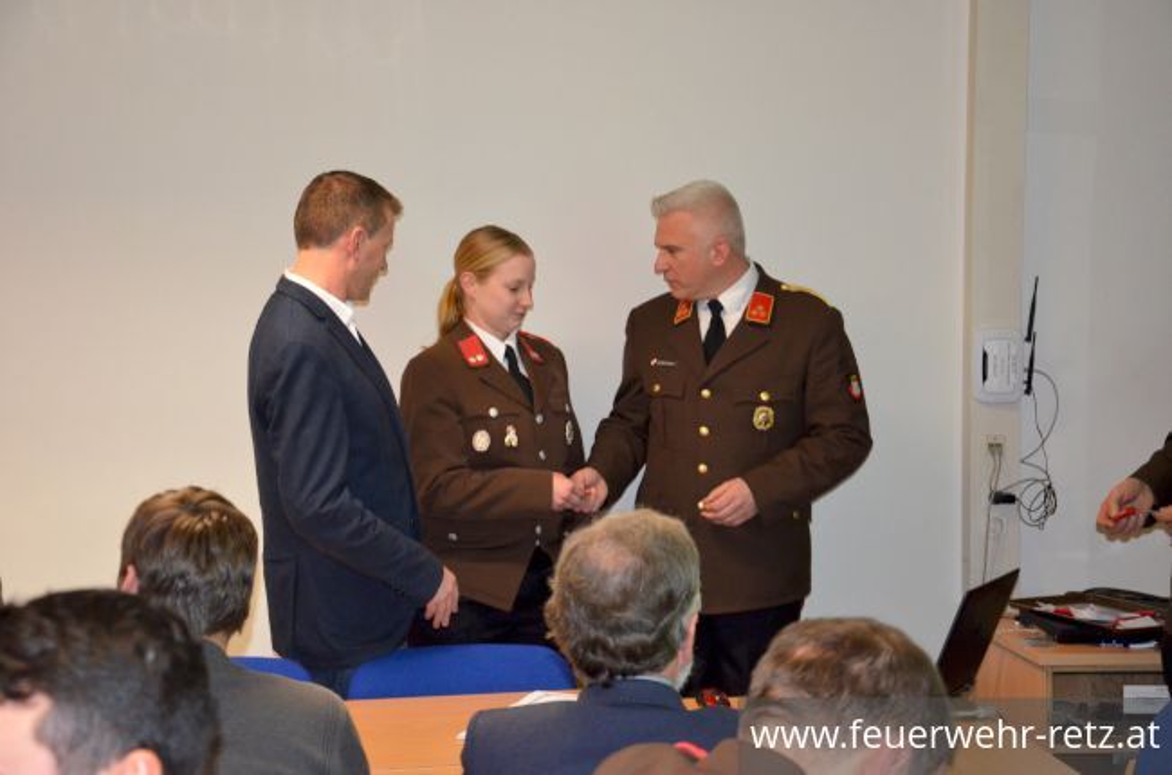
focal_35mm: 68
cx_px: 586
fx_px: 2192
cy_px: 388
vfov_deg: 20.1
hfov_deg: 29.9
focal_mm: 45
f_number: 4.8
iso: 3200
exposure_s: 1/60
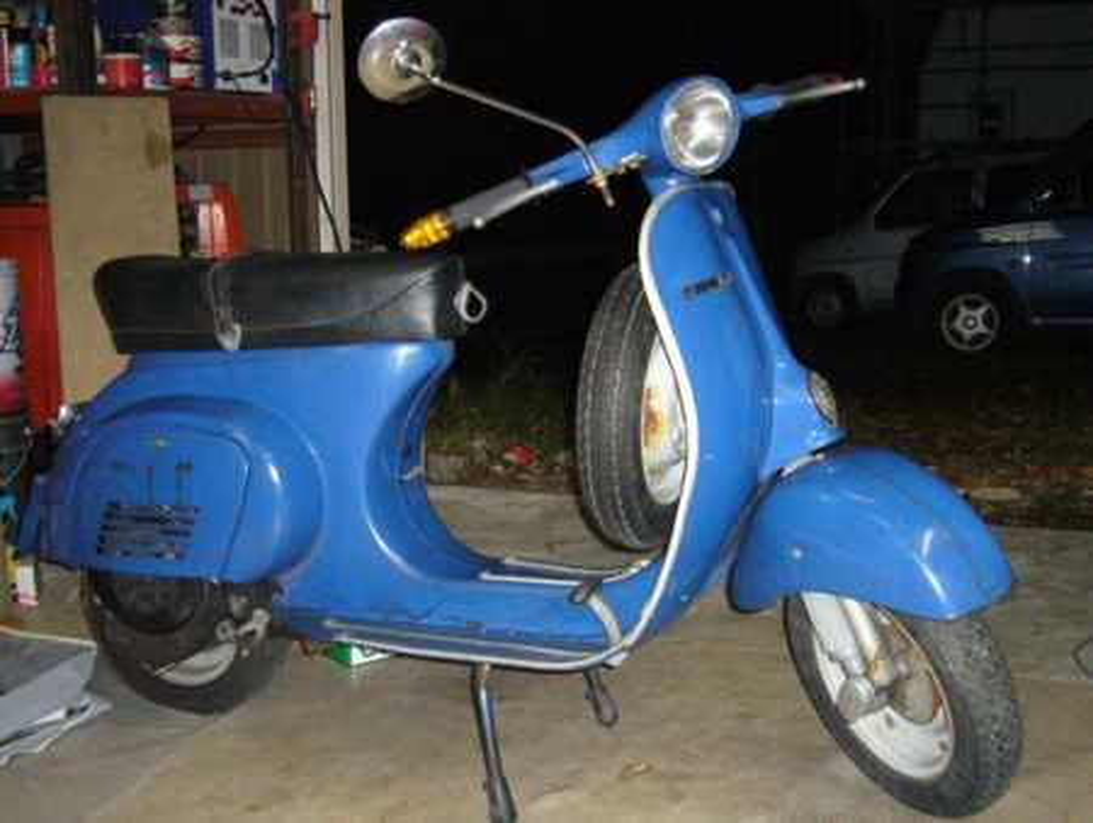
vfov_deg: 40.8
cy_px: 412
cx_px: 546
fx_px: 1107
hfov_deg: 52.6
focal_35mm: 35
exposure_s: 1/60
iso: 400
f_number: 2.8
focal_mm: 5.8
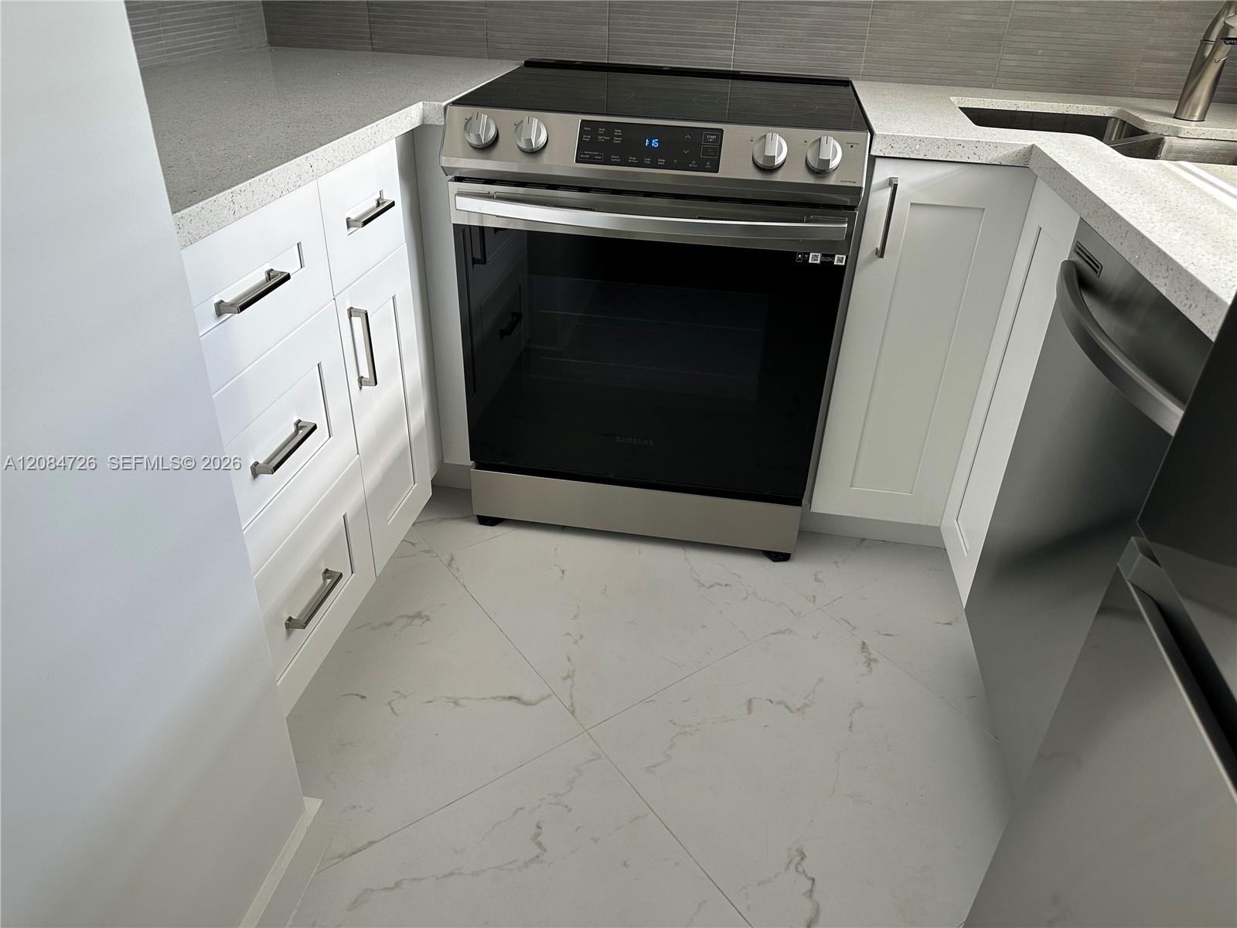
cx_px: 618
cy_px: 464
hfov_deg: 71.6
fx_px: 858
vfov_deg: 56.8
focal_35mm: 24
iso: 100
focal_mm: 6.86
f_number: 1.78
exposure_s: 1/121
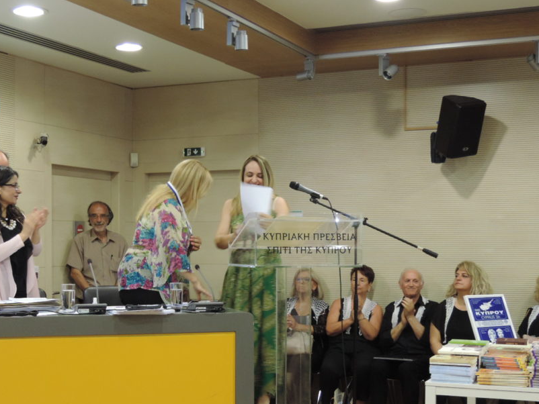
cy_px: 252
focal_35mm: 60
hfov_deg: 32.0
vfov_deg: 24.4
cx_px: 196
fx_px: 935
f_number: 3.5
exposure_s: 1/20
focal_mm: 8.3
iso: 400
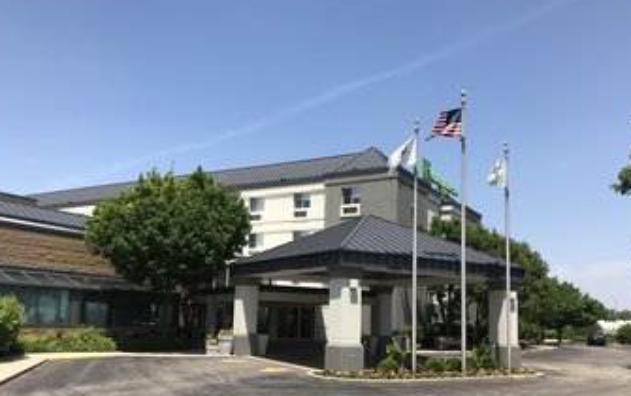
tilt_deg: +7.1
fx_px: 585
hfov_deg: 56.7
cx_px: 311
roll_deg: -1.8
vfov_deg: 37.1
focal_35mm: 34
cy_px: 247
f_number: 1.8
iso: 20
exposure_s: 1/2283
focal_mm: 3.99
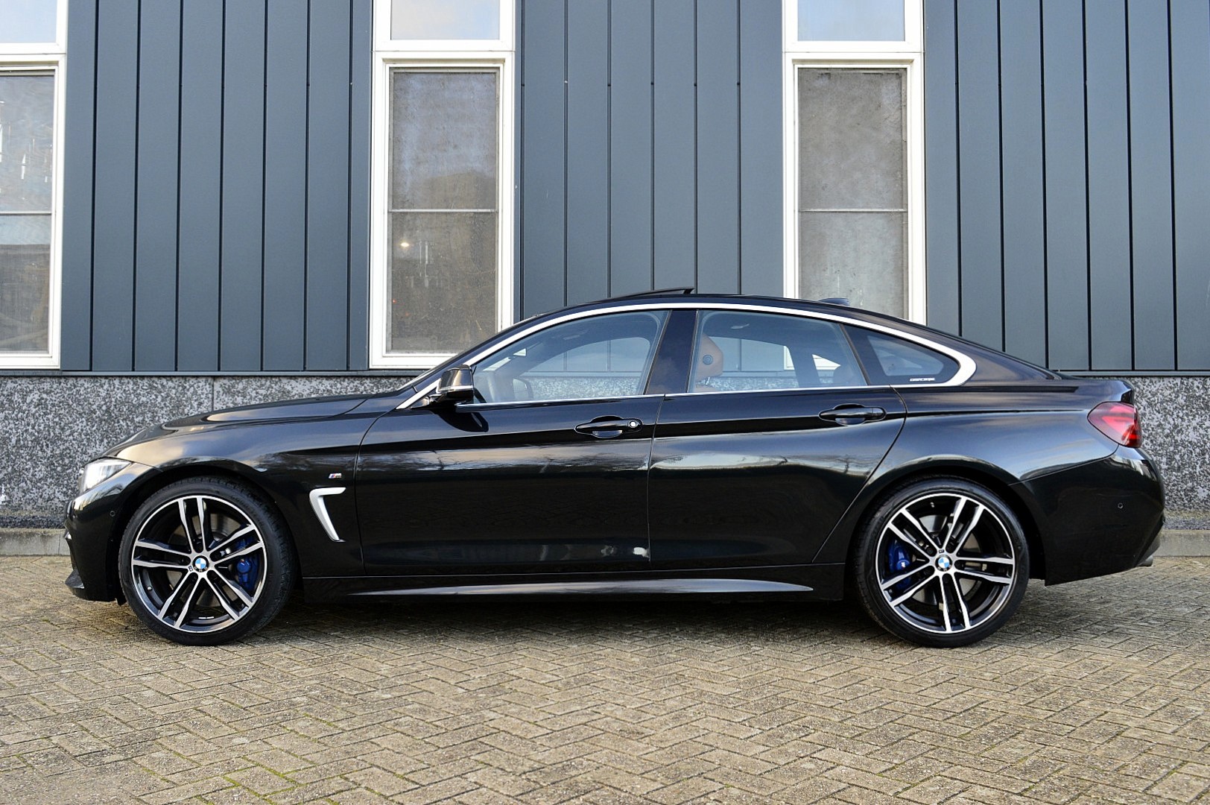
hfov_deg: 57.3
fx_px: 1108
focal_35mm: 33
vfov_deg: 39.9
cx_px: 605
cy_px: 402
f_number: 8
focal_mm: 22
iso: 800
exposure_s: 1/60
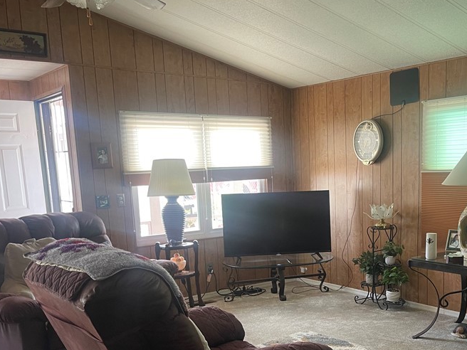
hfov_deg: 47.3
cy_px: 253
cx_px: 298
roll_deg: +1.1
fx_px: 526
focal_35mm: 39
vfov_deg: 36.2
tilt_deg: -10.5
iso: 160
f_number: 1.6
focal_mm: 5.1
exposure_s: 1/60
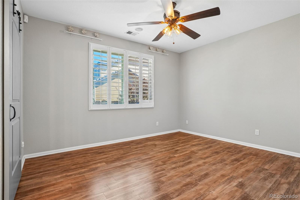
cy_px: 100
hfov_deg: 95.0
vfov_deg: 72.0
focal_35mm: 16
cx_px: 150
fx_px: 137
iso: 500
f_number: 8
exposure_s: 1/20
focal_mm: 11
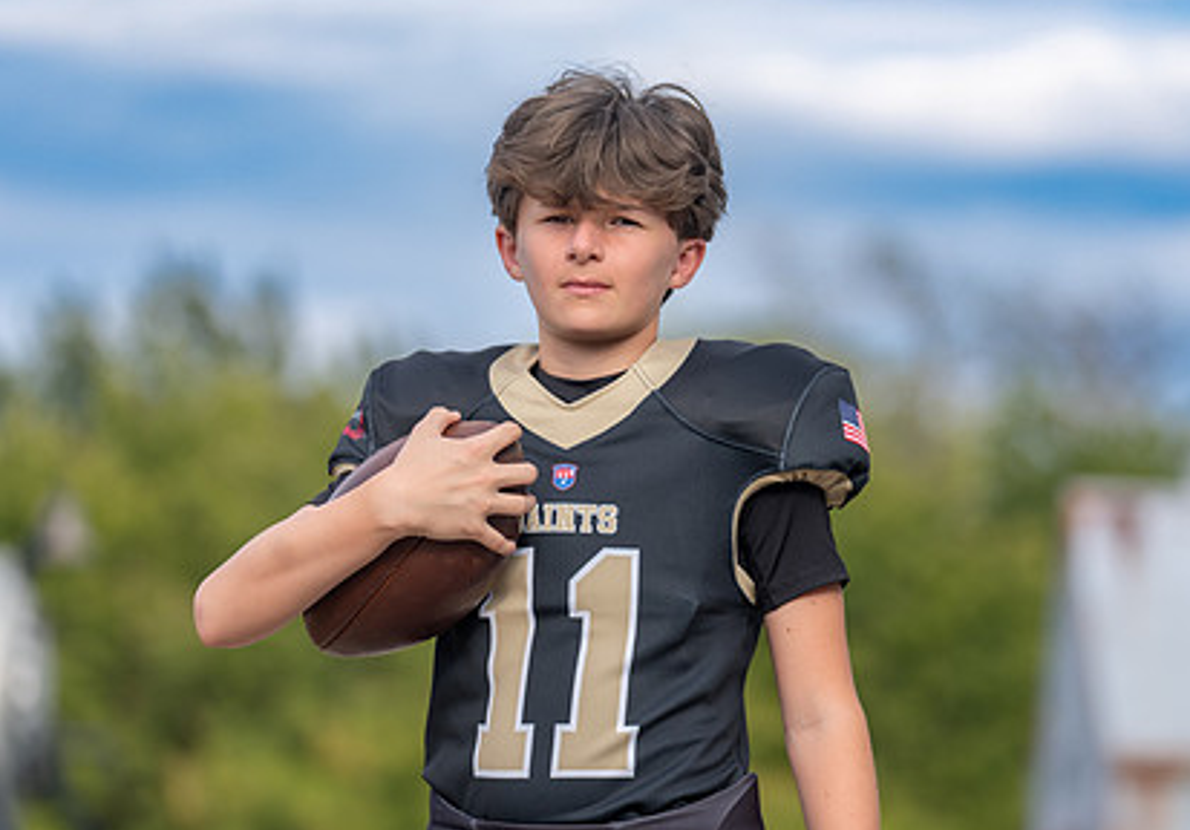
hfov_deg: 10.4
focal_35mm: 195
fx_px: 6538
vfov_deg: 7.3
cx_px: 685
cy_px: 565
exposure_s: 1/1000
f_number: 2.8
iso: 100
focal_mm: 135
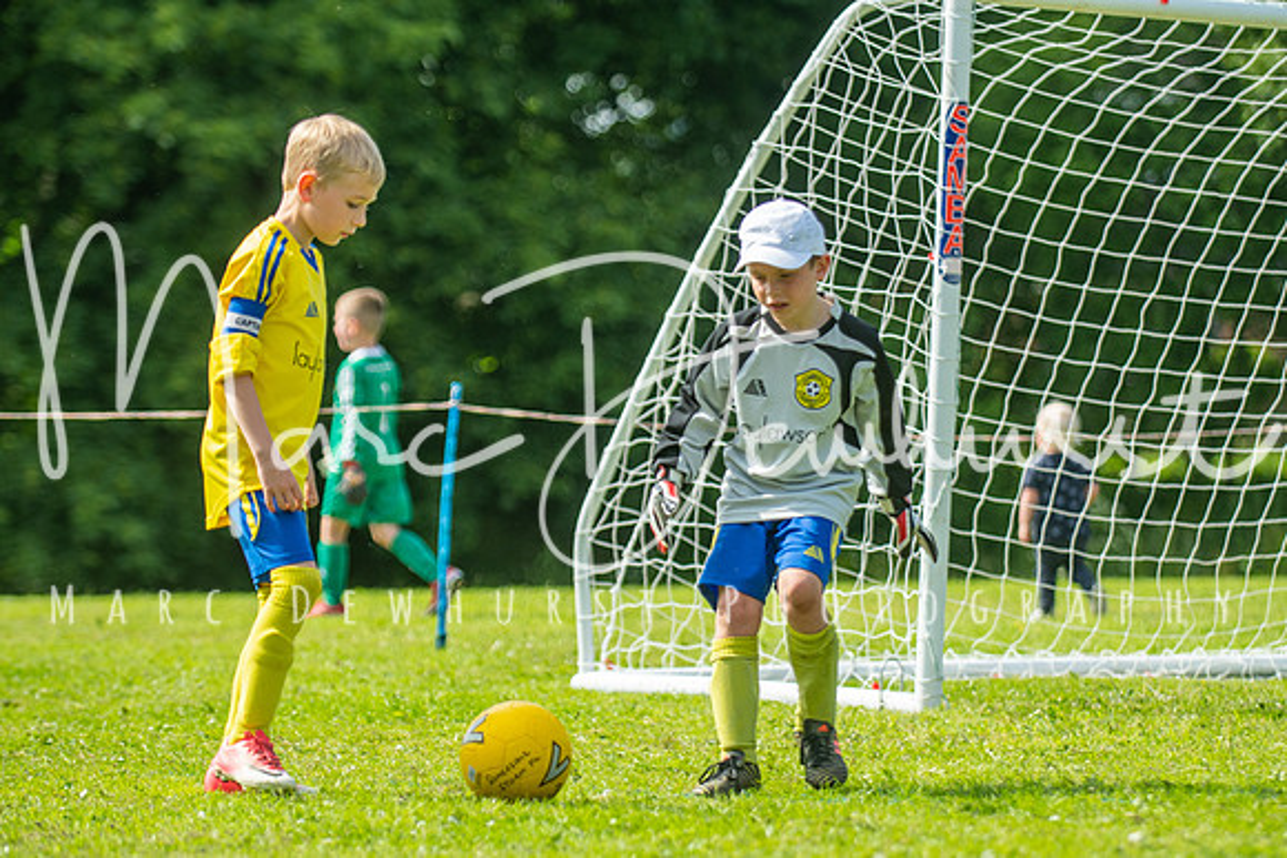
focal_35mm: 180
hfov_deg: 11.4
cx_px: 644
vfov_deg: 7.6
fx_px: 6436
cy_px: 429
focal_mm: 120
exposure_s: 1/1600
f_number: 3.2
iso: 250
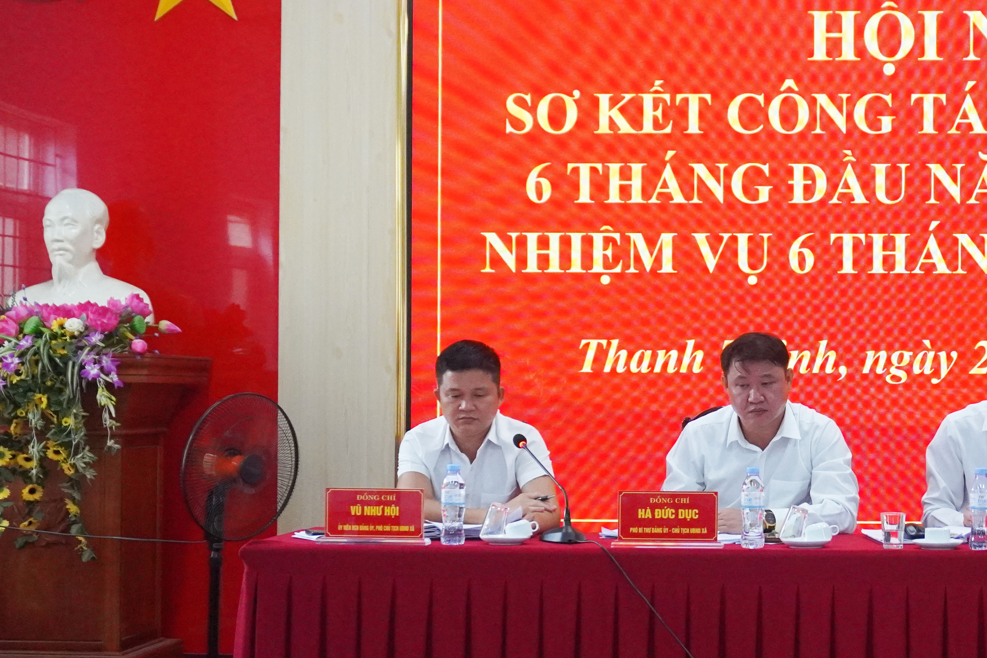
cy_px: 360
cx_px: 806
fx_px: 1919
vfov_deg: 19.4
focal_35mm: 70
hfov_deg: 28.2
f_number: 4
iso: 2500
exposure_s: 1/160
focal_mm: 23
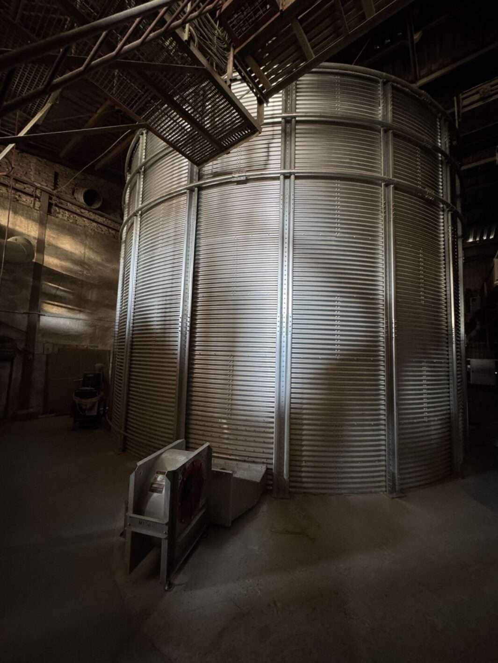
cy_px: 332
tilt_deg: +5.8
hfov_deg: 85.7
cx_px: 249
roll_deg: -2.2
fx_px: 269
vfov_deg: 102.1
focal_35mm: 14
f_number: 2.2
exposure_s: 1/60
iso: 800
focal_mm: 2.22
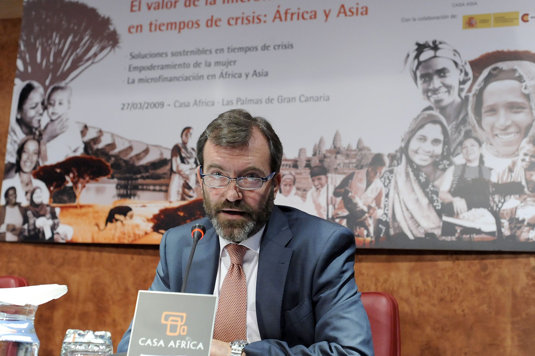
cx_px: 255
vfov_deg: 22.6
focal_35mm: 60
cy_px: 163
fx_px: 891
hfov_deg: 33.4
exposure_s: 1/60
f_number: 4.5
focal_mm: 50
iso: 3200
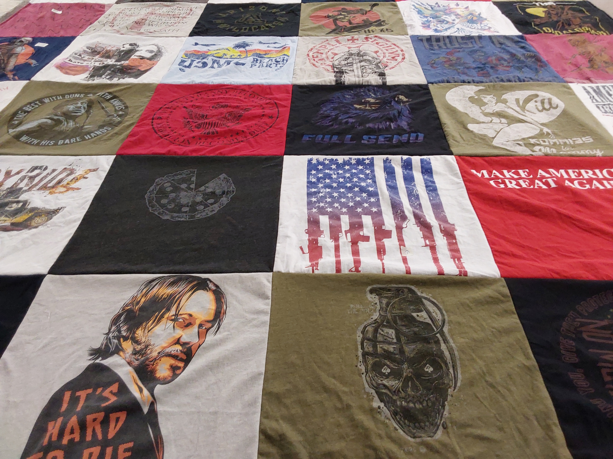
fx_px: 496
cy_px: 230
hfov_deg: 63.4
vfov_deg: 49.7
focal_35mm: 28
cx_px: 306
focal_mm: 2.91
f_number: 1.9
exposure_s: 1/60
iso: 160
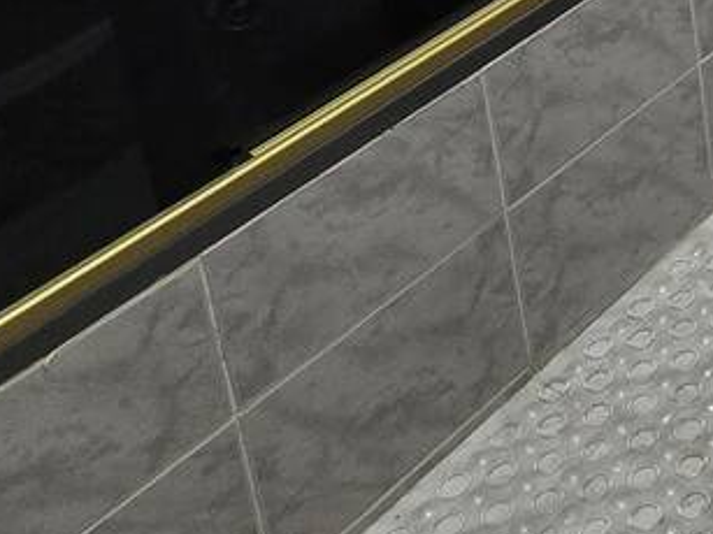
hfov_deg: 24.9
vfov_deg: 18.7
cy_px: -425
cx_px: 1047
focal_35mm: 61
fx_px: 1256
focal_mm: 2.2
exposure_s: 1/60
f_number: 2.2
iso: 400
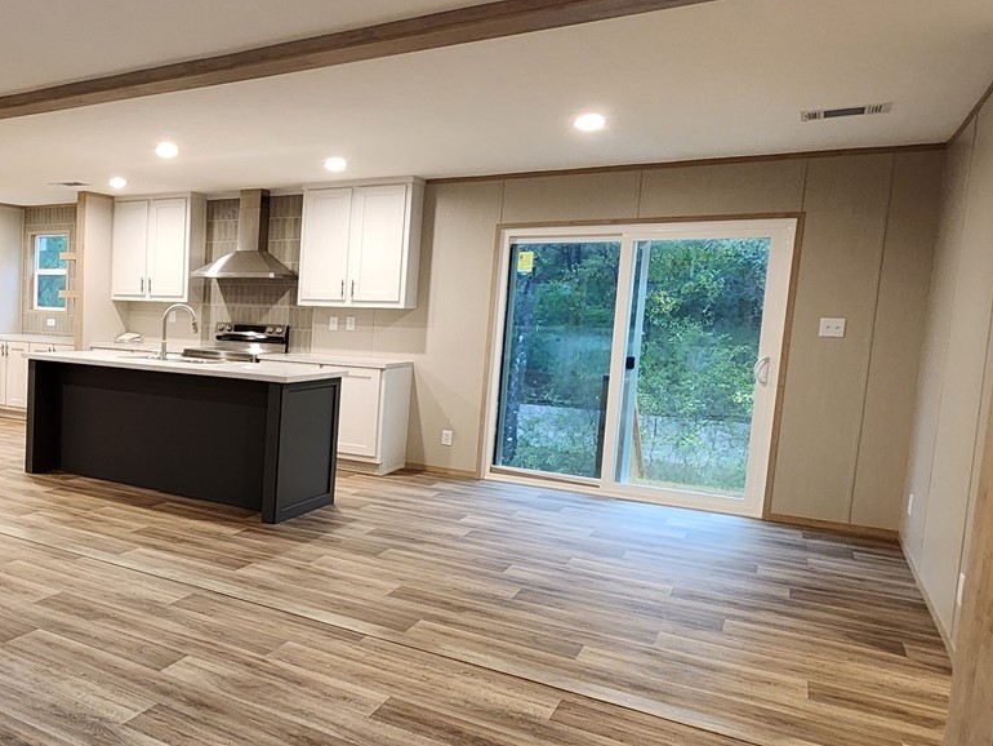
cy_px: 383
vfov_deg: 51.4
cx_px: 94
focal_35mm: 27
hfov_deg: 56.2
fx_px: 775
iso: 320
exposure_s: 1/40
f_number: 2.2
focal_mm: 2.2
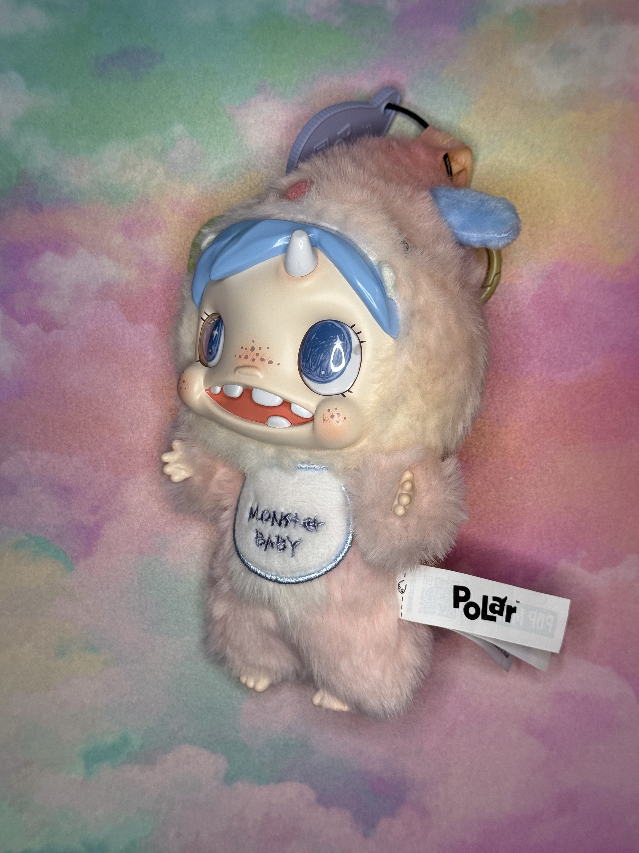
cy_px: 426
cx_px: 320
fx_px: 1181
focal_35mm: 48
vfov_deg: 39.7
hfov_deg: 30.3
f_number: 1.78
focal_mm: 6.76
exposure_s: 1/475
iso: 64
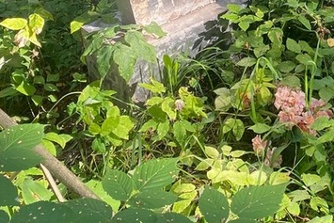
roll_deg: +0.7
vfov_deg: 17.1
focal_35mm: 78
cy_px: -6
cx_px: 342
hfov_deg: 24.6
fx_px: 724
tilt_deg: -23.5
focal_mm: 4.25
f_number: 1.8
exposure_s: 1/122
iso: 32
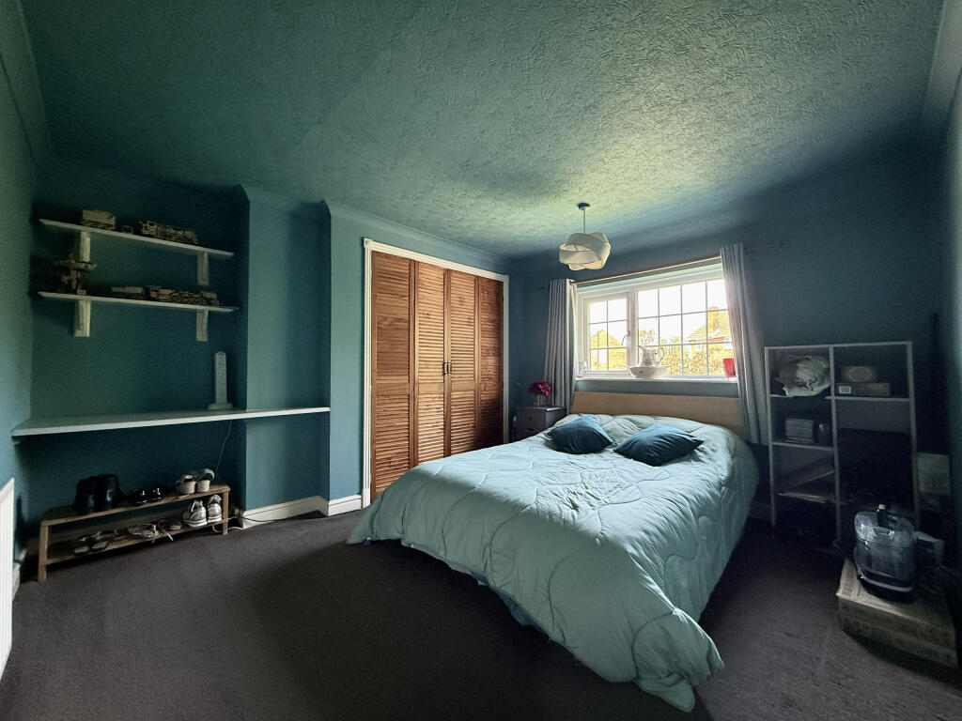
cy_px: 360
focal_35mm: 14
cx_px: 481
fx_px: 389
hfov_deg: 102.1
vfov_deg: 85.7
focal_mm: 2.22
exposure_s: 1/60
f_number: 2.2
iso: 400
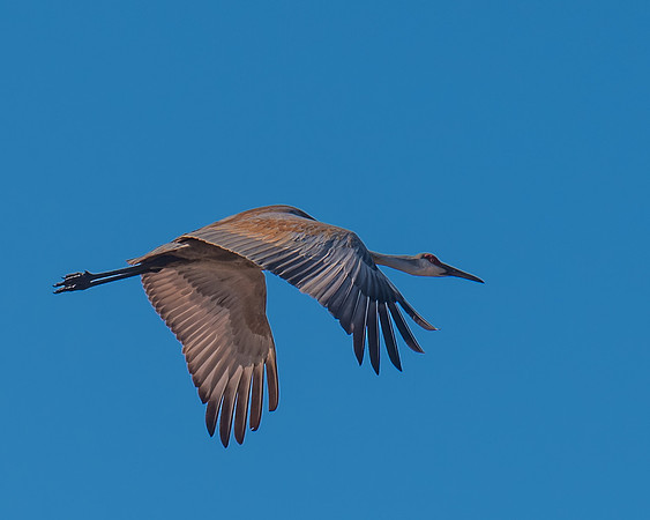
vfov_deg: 1.8
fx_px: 16691
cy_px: 255
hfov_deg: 2.2
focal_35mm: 868
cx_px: 32
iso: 200
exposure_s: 1/5000
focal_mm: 200
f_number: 4
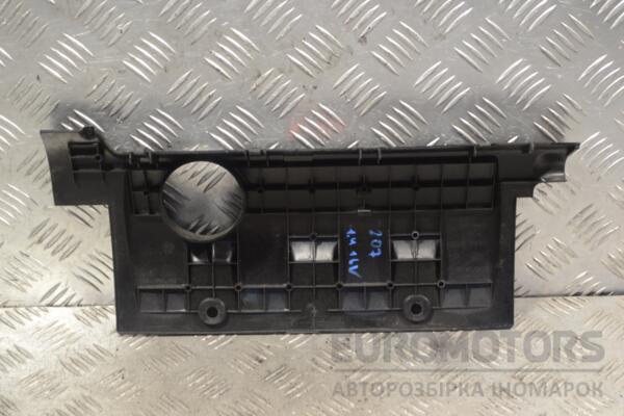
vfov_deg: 18.2
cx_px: 312
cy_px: 208
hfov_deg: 27.0
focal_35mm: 75
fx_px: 1300
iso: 450
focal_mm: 50
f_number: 5.6
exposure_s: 1/30
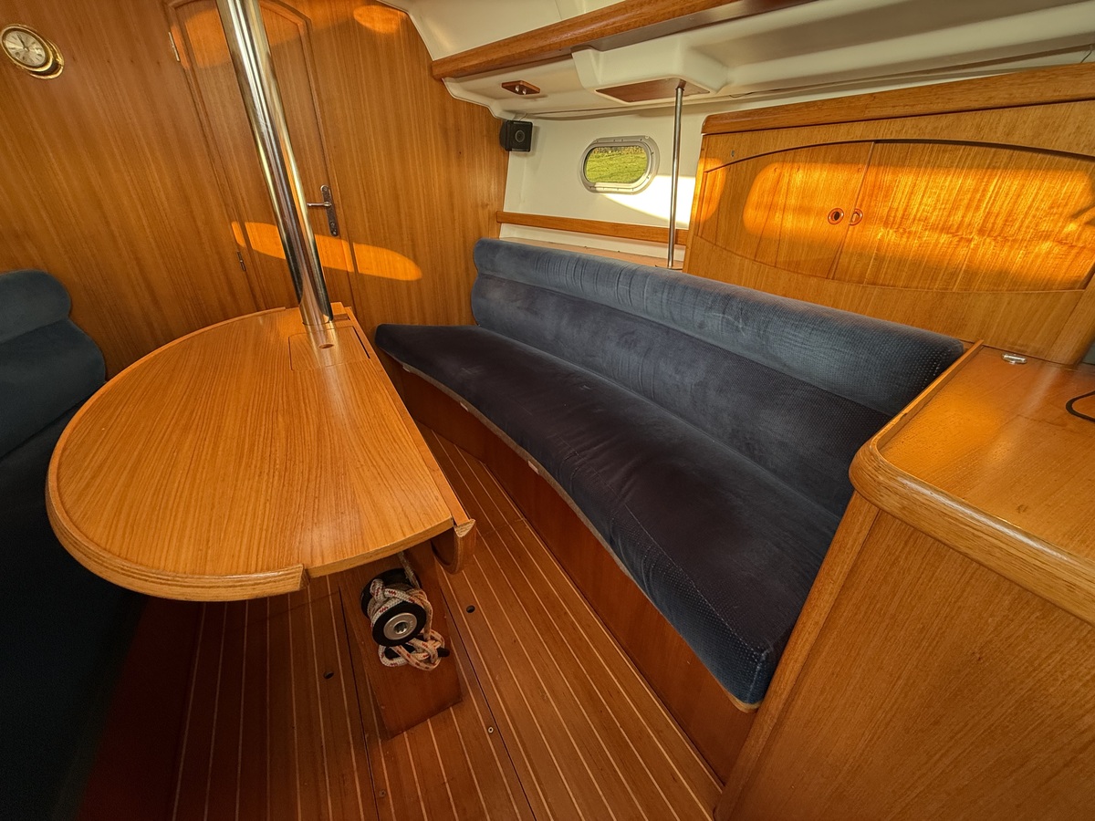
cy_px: 410
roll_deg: +2.1
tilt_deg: -29.0
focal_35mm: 14
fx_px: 443
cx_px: 548
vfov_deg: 85.7
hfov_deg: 102.1
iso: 200
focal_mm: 2.22
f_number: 2.2
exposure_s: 1/99
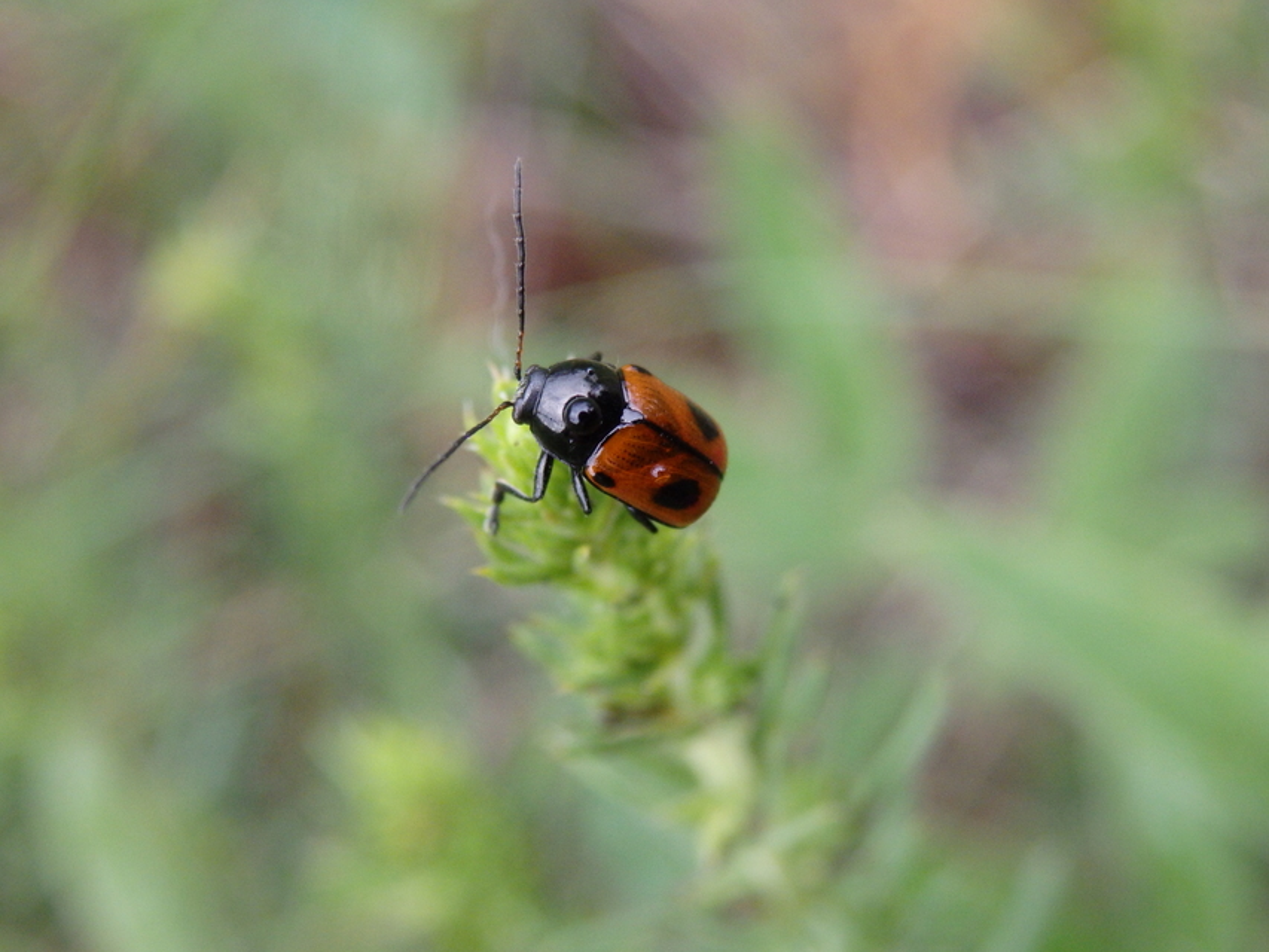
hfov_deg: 29.4
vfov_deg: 22.3
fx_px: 2420
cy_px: 476
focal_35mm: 66
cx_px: 634
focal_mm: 11.9
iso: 640
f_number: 4.4
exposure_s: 1/100
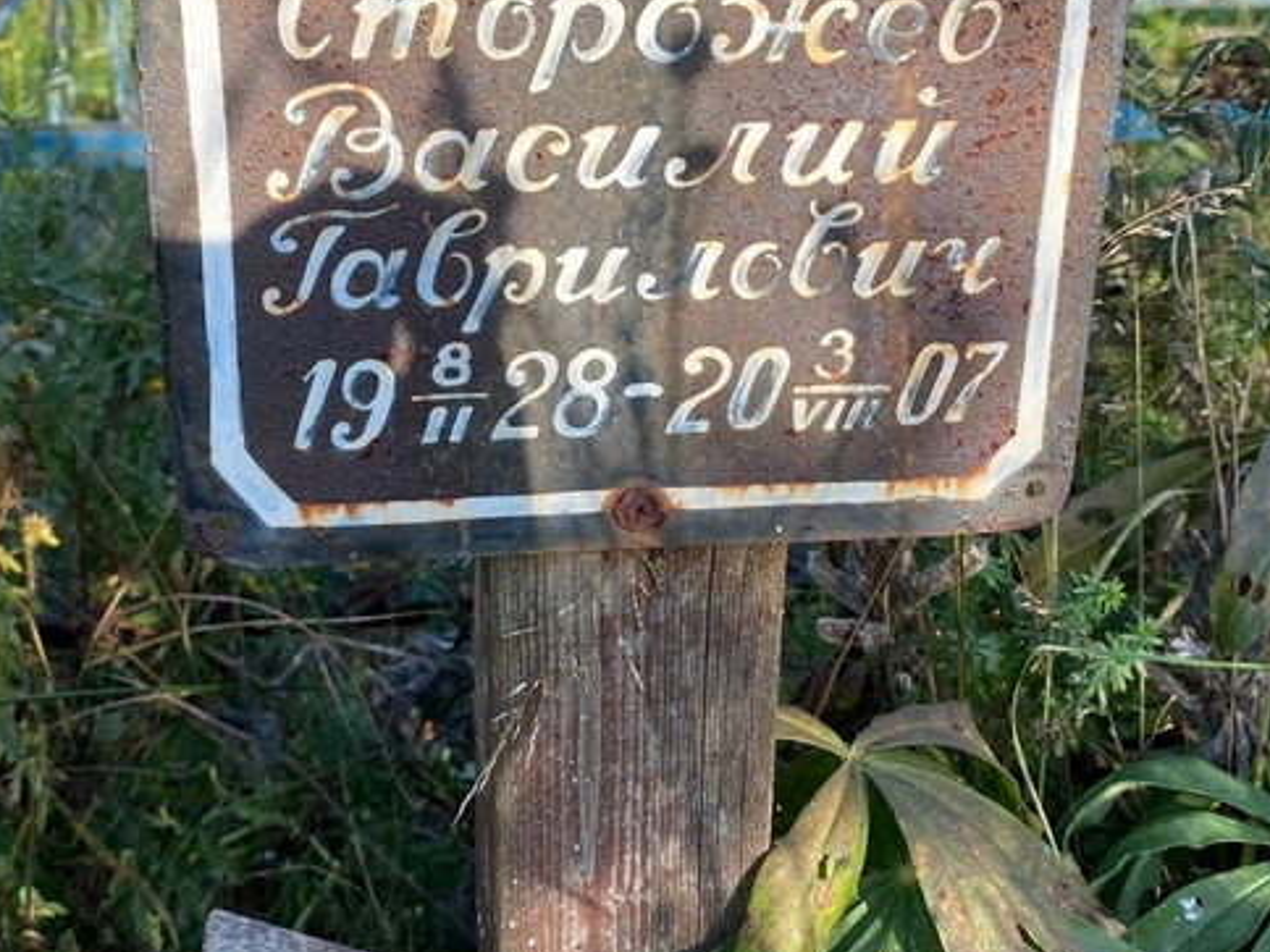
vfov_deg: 33.3
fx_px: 1578
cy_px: 309
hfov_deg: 43.8
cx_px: 622
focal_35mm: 43
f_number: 1.8
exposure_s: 1/793
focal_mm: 4.25
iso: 32
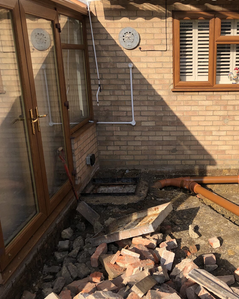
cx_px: 183
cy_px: 148
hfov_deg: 38.9
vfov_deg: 49.1
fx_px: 327
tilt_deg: -13.5
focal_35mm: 37
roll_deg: +0.3
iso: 20
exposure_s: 1/1919
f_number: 1.8
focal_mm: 3.99
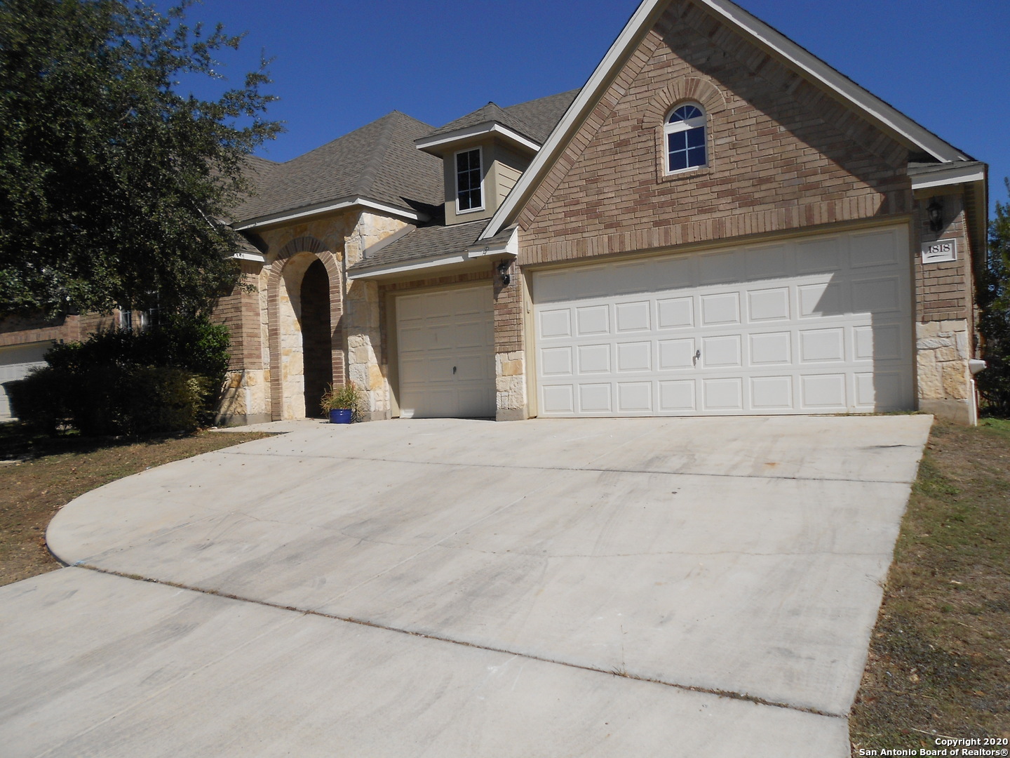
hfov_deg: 67.3
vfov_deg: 53.1
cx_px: 505
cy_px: 379
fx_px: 759
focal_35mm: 26
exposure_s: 1/320
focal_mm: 4.6
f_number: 8
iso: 80
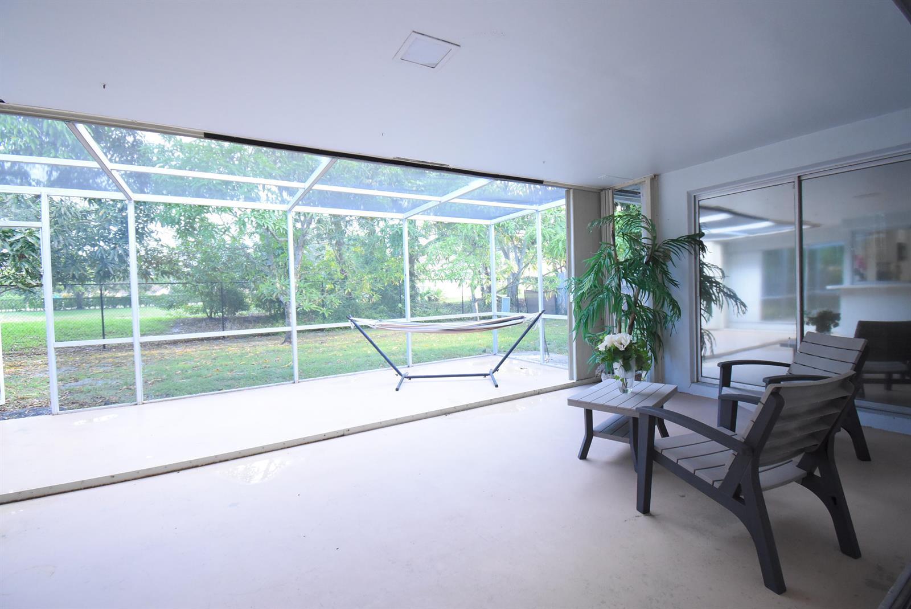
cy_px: 304
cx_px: 456
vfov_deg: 77.4
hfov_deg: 100.4
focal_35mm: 15
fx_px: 380
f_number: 4.5
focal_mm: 10
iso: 1600
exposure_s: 1/60
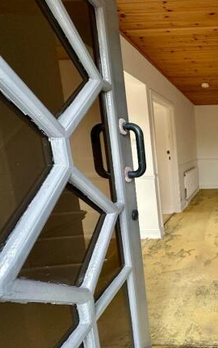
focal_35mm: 20
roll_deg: +1.3
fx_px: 190
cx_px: 231
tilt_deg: -9.0
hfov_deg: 46.6
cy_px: 173
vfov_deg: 85.1
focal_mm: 2.22
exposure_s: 1/60
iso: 320
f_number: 2.2
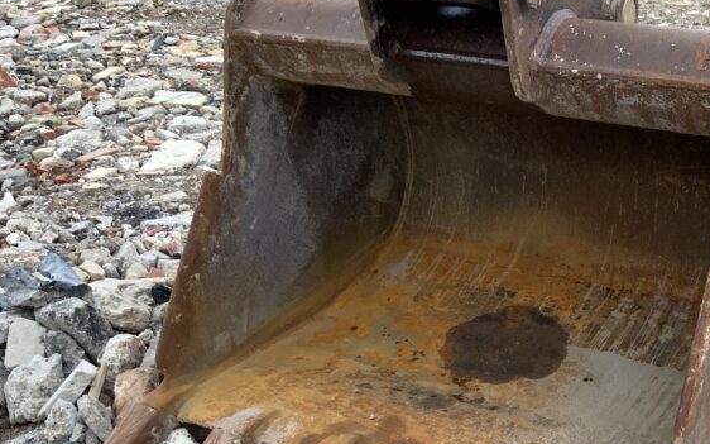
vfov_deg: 22.7
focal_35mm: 56
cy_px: 376
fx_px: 1083
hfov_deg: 35.0
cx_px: 579
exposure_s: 1/305
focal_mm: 3
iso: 16
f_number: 1.8
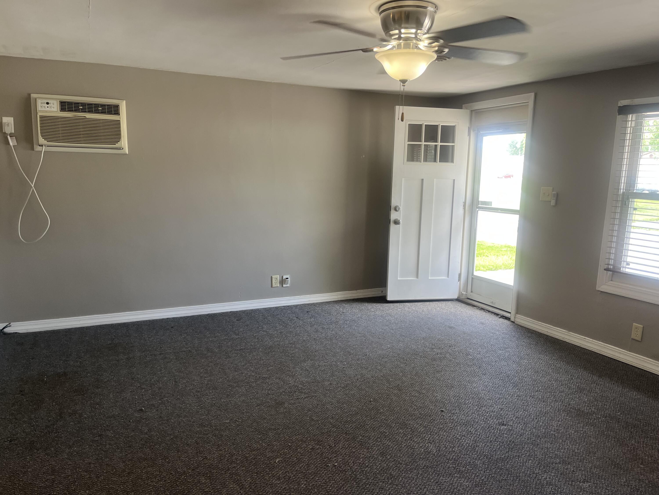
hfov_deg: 67.3
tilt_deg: -9.7
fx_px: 495
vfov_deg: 53.1
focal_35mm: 26
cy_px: 248
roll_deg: -2.3
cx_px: 330
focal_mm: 5.1
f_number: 1.6
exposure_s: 1/120
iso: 125
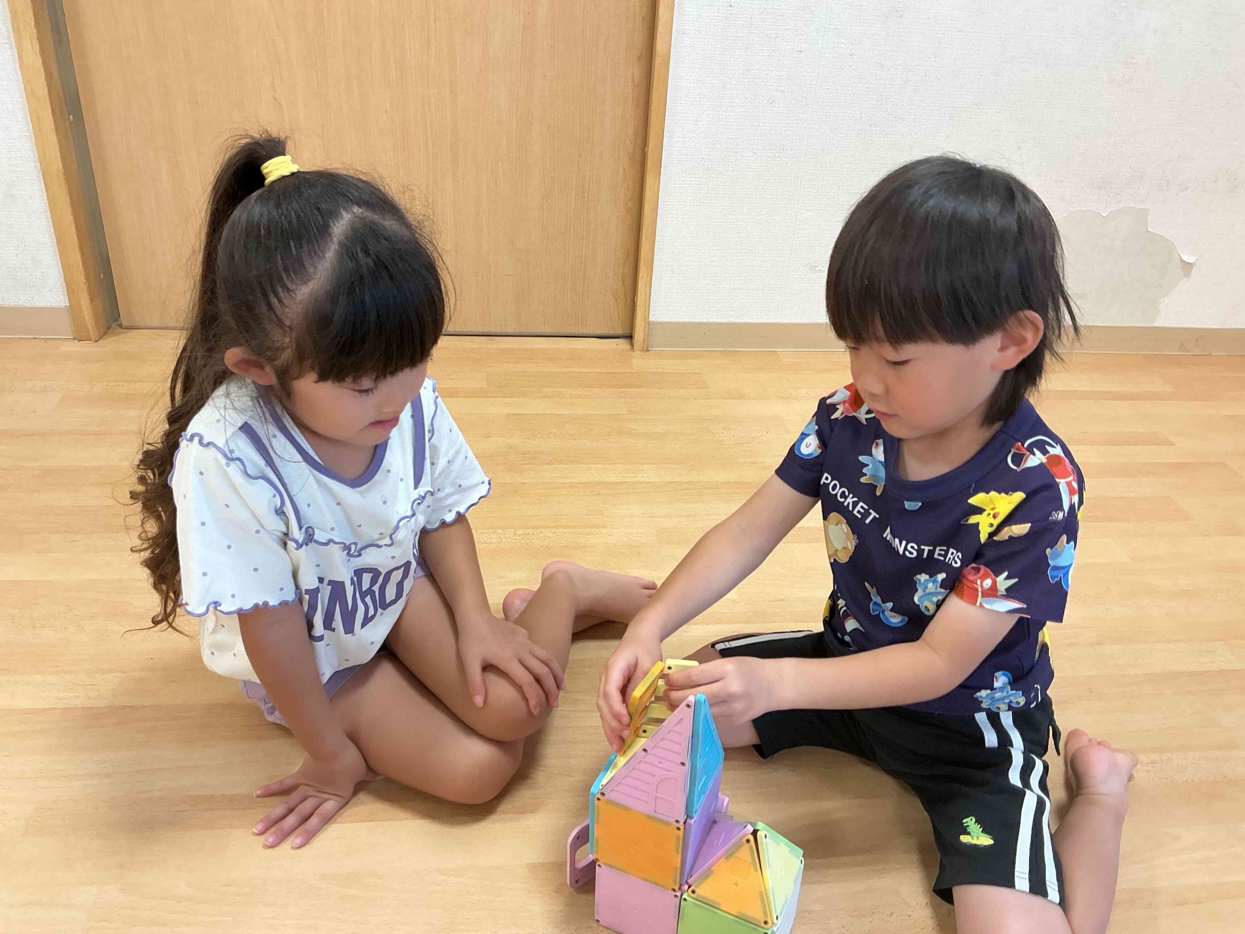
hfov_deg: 61.7
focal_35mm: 29
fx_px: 1043
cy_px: 467
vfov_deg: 48.2
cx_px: 622
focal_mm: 3
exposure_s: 1/60
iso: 40
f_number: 1.8
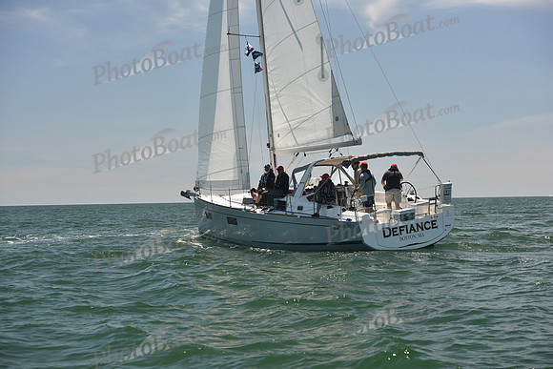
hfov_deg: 28.8
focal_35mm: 70
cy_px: 184
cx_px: 276
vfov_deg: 19.5
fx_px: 1075
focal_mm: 70
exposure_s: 1/800
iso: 250
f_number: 5
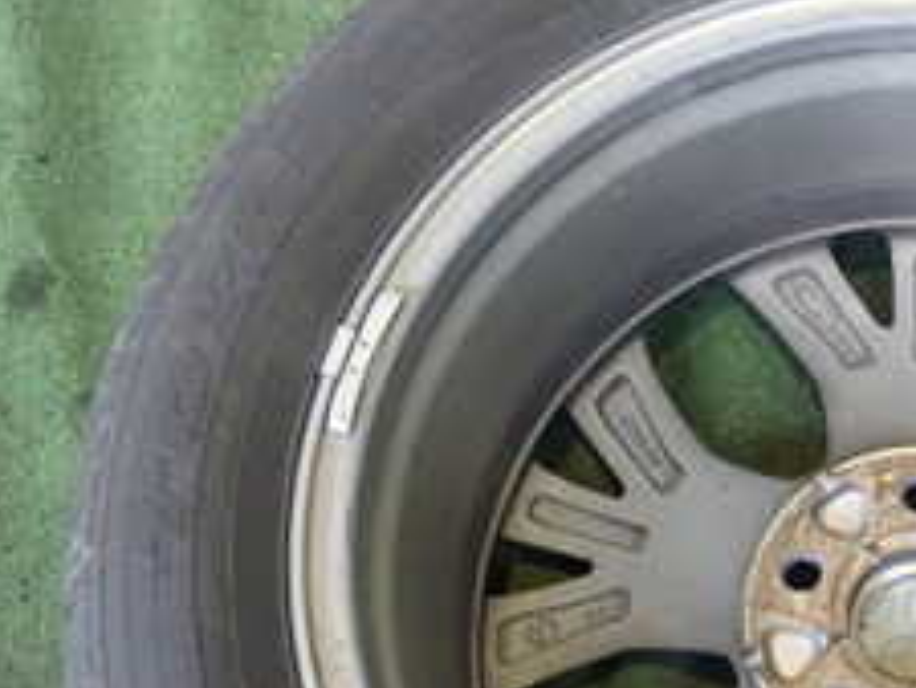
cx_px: 940
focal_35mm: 80
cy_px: 546
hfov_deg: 23.3
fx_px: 2118
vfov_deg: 18.3
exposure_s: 1/125
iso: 800
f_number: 2.3
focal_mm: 5.5
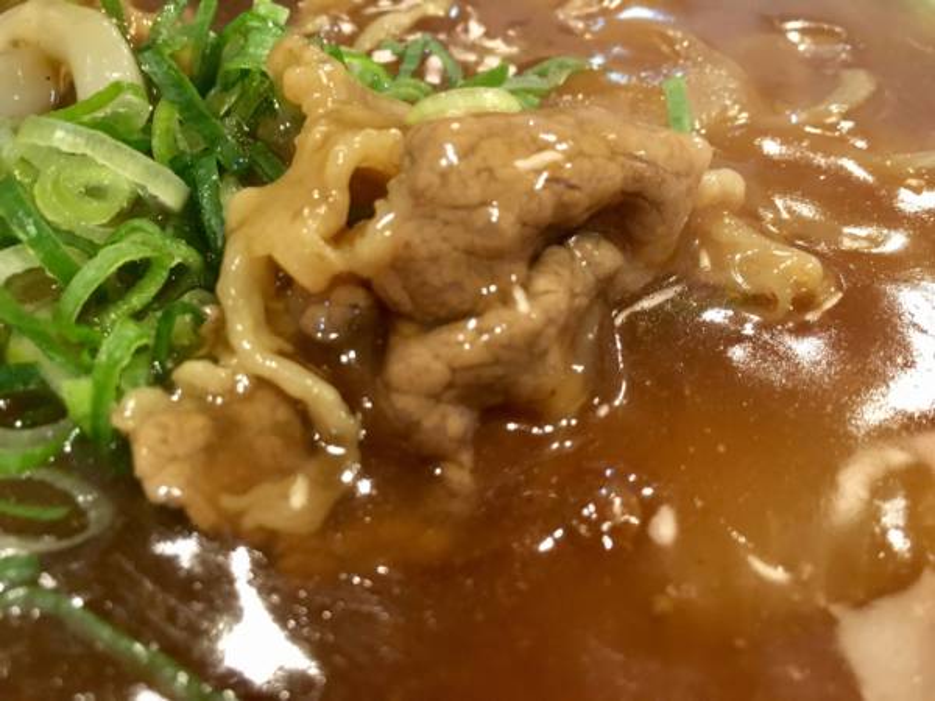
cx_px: 468
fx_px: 783
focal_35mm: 29
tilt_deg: -45.6
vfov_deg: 48.2
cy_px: 350
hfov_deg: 61.7
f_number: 2.2
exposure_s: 1/15
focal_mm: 4.15
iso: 250
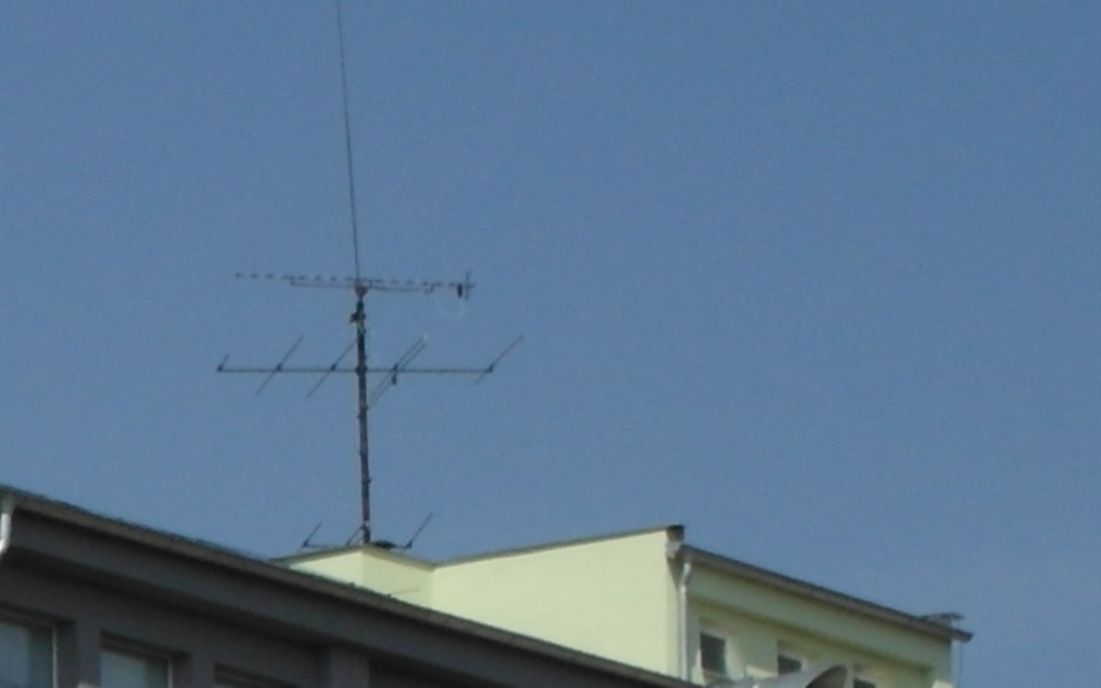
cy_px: 1304
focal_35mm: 227
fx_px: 6812
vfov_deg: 5.7
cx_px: -1176
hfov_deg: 8.7
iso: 80
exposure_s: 1/1000
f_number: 4.9
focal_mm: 9.1
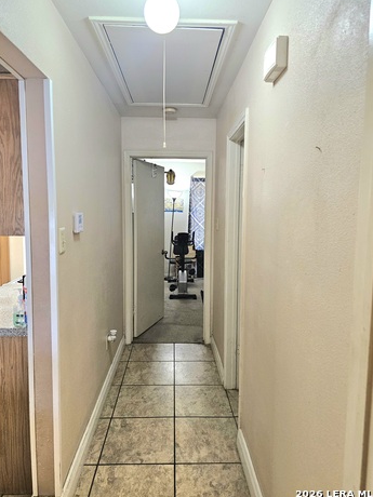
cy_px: 241
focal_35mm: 24
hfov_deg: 56.8
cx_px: 187
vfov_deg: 71.6
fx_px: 345
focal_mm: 6.3
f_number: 1.7
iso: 800
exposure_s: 1/120
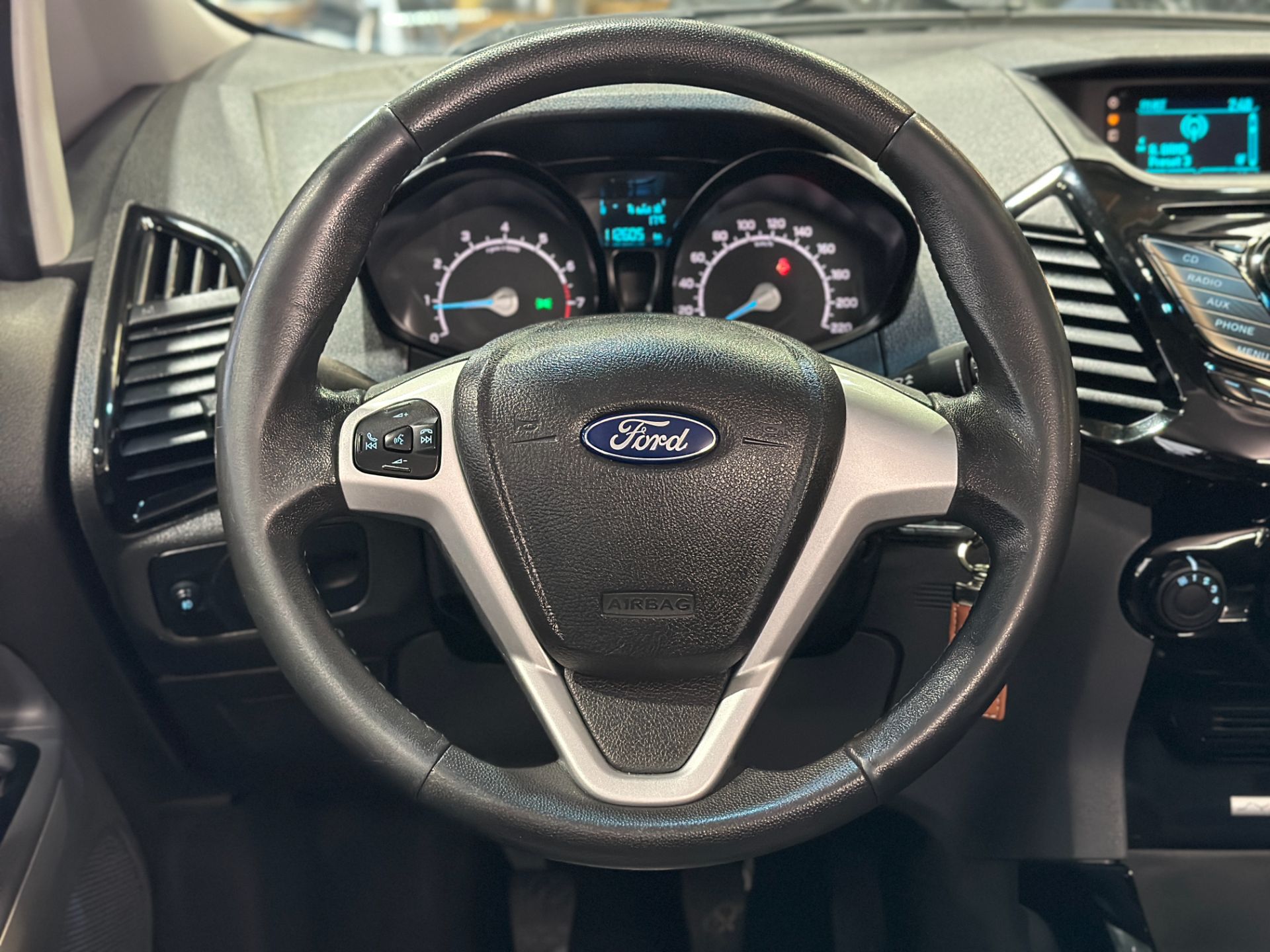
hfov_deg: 39.7
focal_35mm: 48
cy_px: 476
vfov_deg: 30.3
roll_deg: +0.2
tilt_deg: -18.9
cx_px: 635
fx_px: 1761
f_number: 1.78
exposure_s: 1/40
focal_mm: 6.86
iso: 640
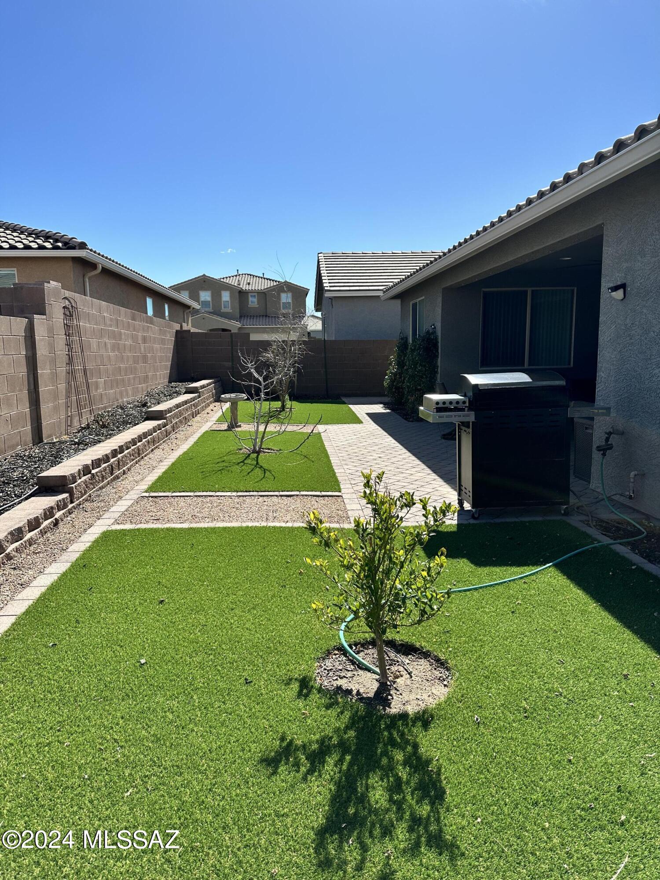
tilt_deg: -8.9
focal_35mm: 24
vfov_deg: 71.6
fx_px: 610
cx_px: 330
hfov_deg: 56.8
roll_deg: +0.7
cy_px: 440
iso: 80
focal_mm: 6.86
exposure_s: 1/4545
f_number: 1.78
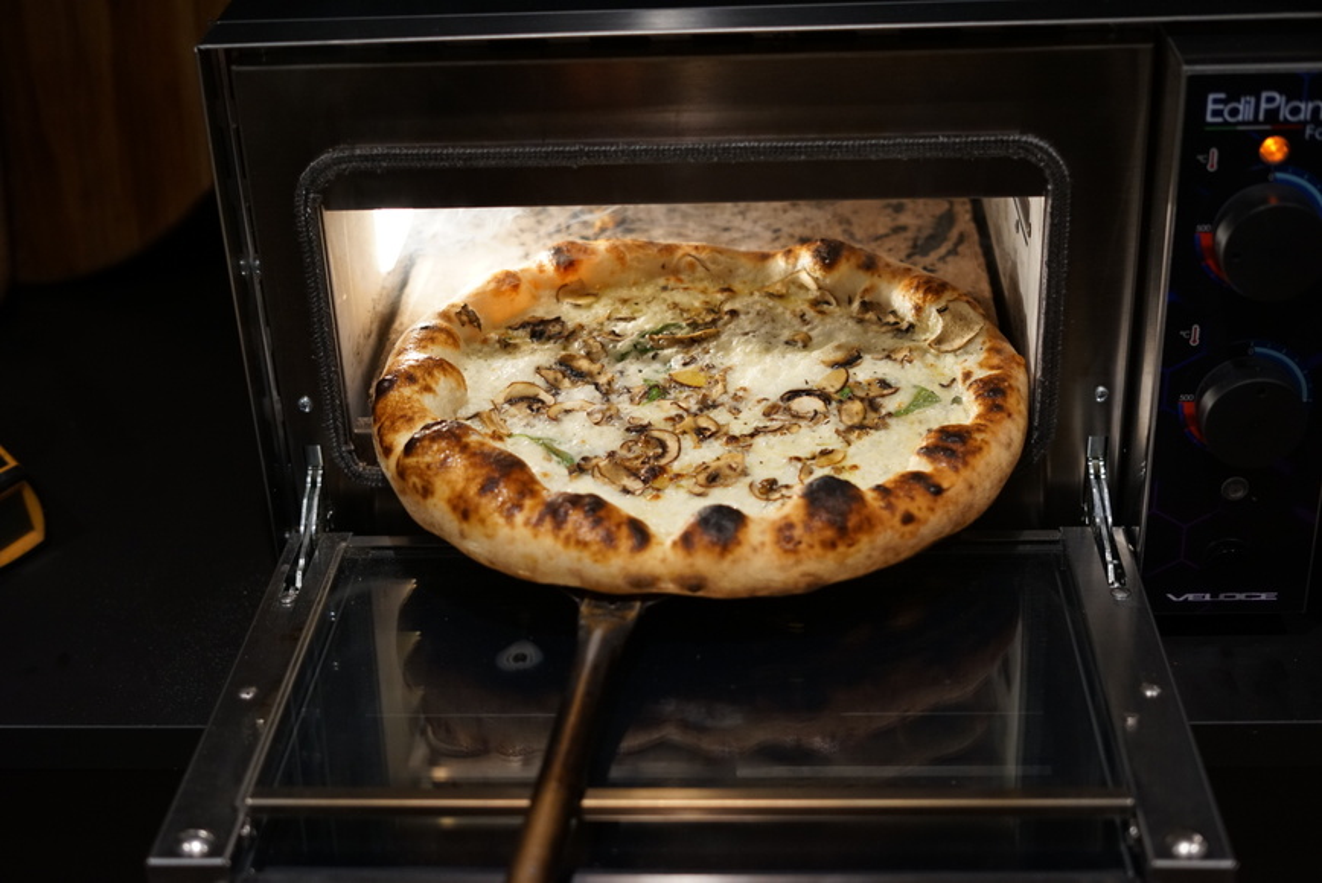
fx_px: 1837
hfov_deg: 39.6
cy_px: 442
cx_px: 661
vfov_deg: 27.0
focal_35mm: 50
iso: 1600
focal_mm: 50
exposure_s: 1/160
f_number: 2.8
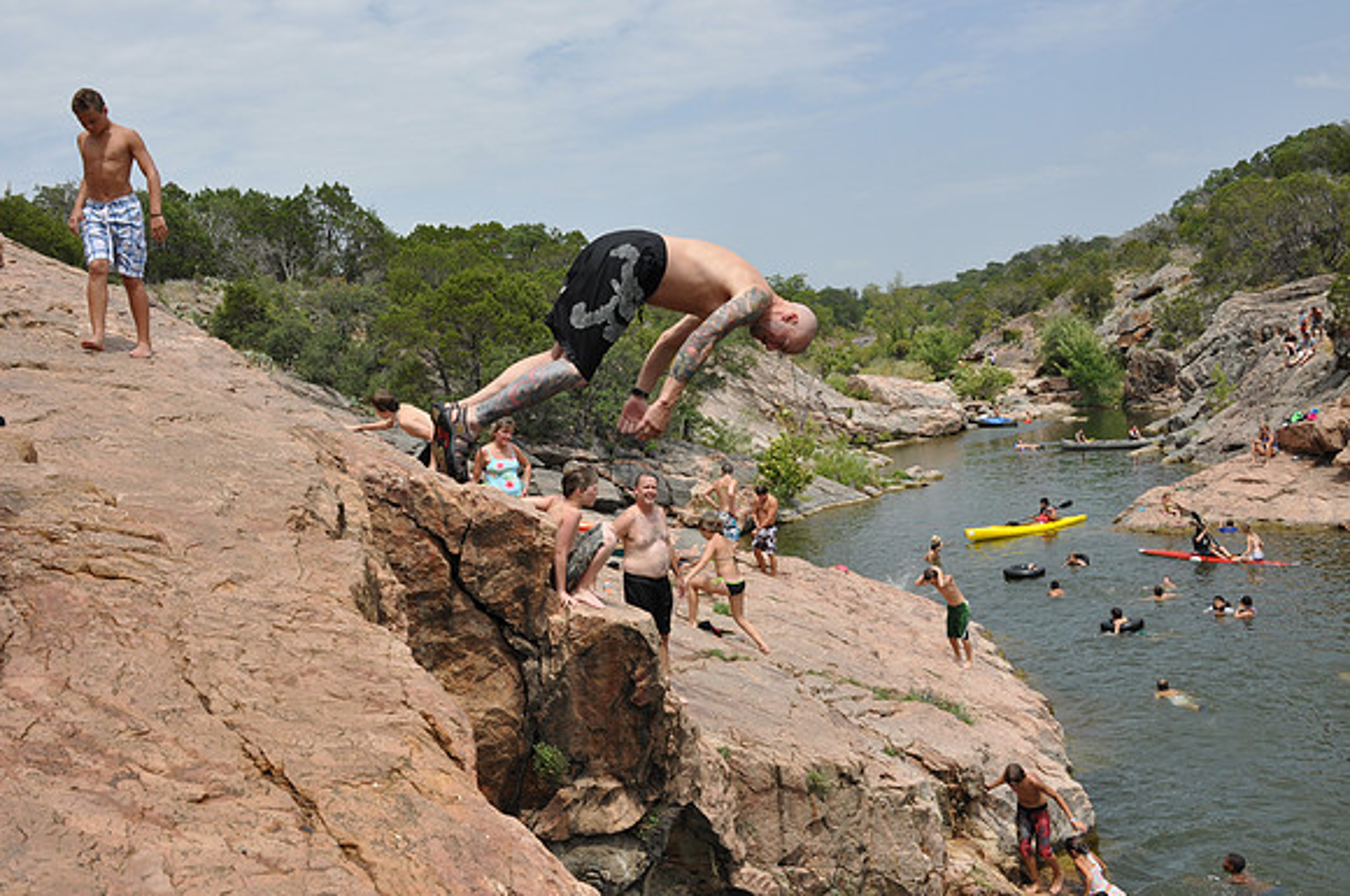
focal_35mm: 36
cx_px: 675
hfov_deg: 53.2
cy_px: 448
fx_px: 1348
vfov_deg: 36.8
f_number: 8
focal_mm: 24
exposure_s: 1/640
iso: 200
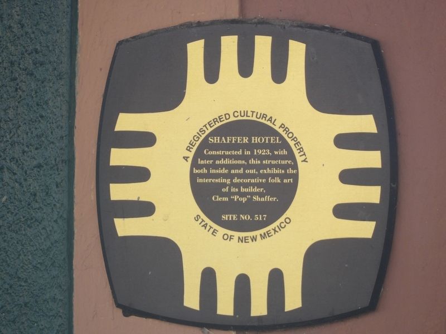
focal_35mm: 1053
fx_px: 13567
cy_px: 167
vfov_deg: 1.4
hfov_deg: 1.9
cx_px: 223
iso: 169
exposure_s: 1/125
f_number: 5.7
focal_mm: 188.8
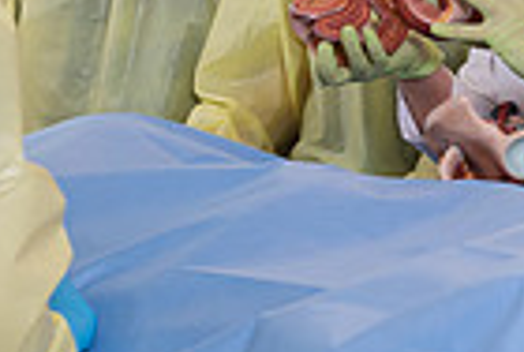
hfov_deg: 13.5
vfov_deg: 9.2
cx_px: 531
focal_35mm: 149
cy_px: -36
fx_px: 2173
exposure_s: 1/200
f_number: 4
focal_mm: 36
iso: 500
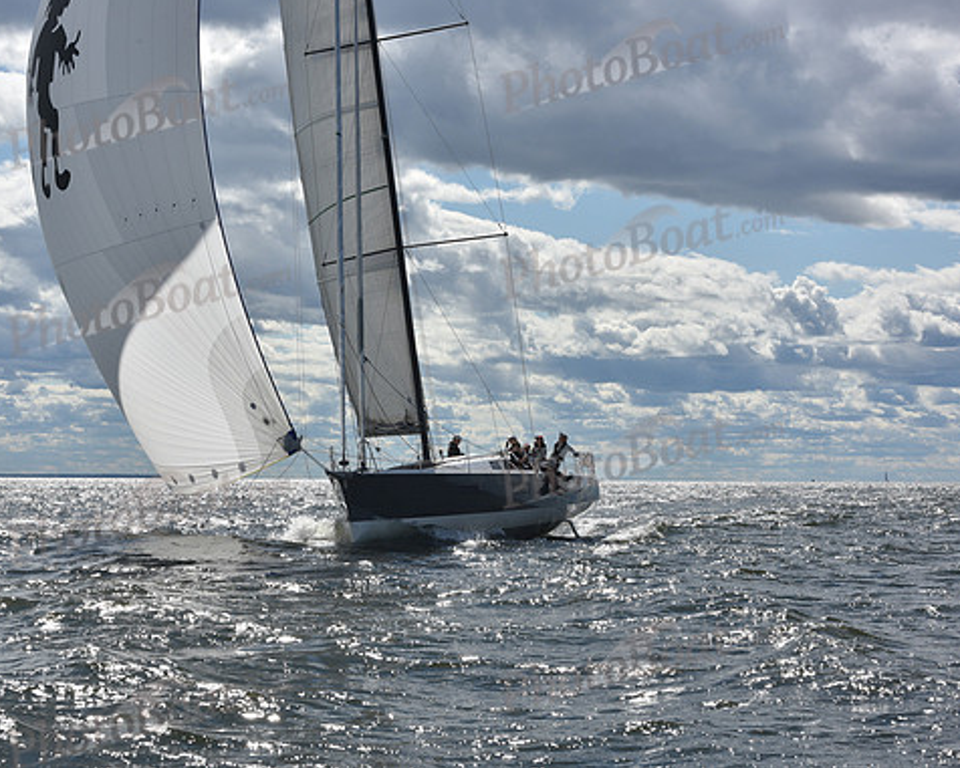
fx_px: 2273
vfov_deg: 19.2
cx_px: 397
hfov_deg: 23.8
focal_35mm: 80
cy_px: 380
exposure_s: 1/640
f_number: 14
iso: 250
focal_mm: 70
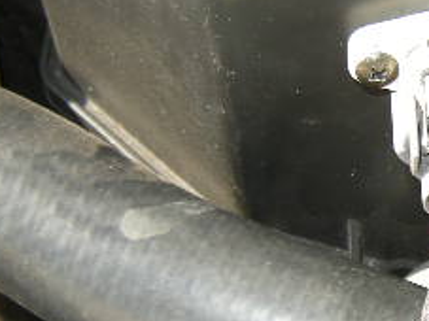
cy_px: 219
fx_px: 979
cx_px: 488
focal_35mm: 79
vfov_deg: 18.6
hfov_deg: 23.1
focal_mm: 4.7
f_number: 2.8
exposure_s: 1/141
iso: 64
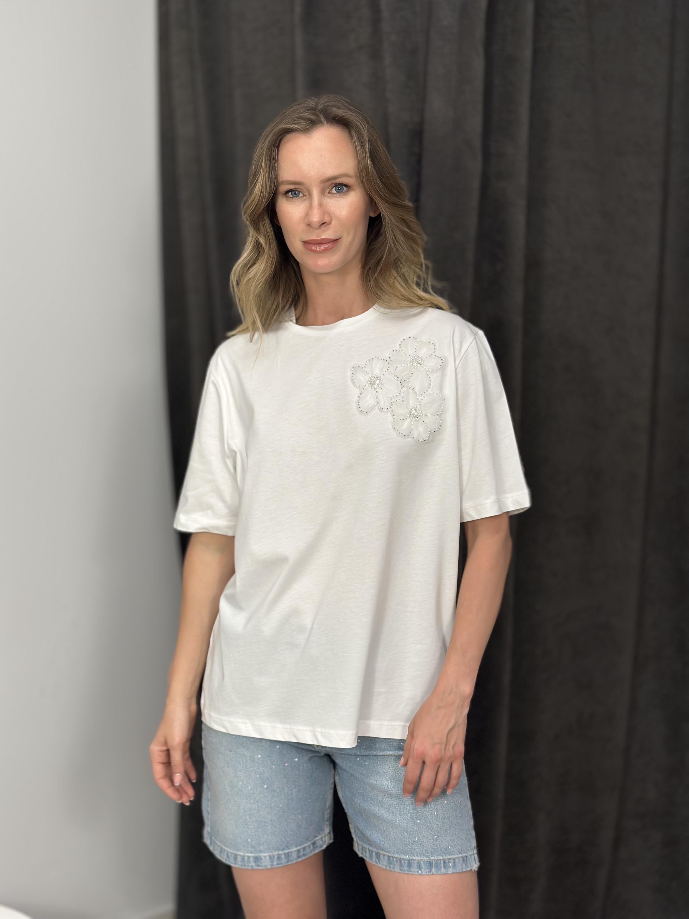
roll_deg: -0.1
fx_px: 1274
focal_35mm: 48
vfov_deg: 39.7
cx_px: 344
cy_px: 460
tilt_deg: -6.1
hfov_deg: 30.3
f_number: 1.78
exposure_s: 1/141
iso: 80
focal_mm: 6.86
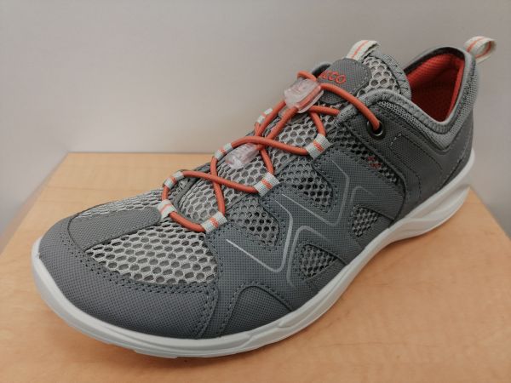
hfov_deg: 65.3
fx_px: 399
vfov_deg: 51.4
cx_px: 256
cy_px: 192
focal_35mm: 27
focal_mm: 3.96
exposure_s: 1/100
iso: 64
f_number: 1.8
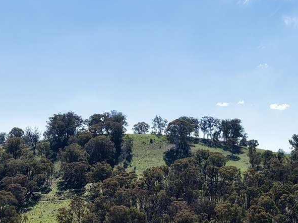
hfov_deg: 24.3
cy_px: 239
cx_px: 267
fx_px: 671
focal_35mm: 78
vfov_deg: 18.3
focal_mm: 8.67
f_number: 1.8
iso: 210
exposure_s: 1/5000
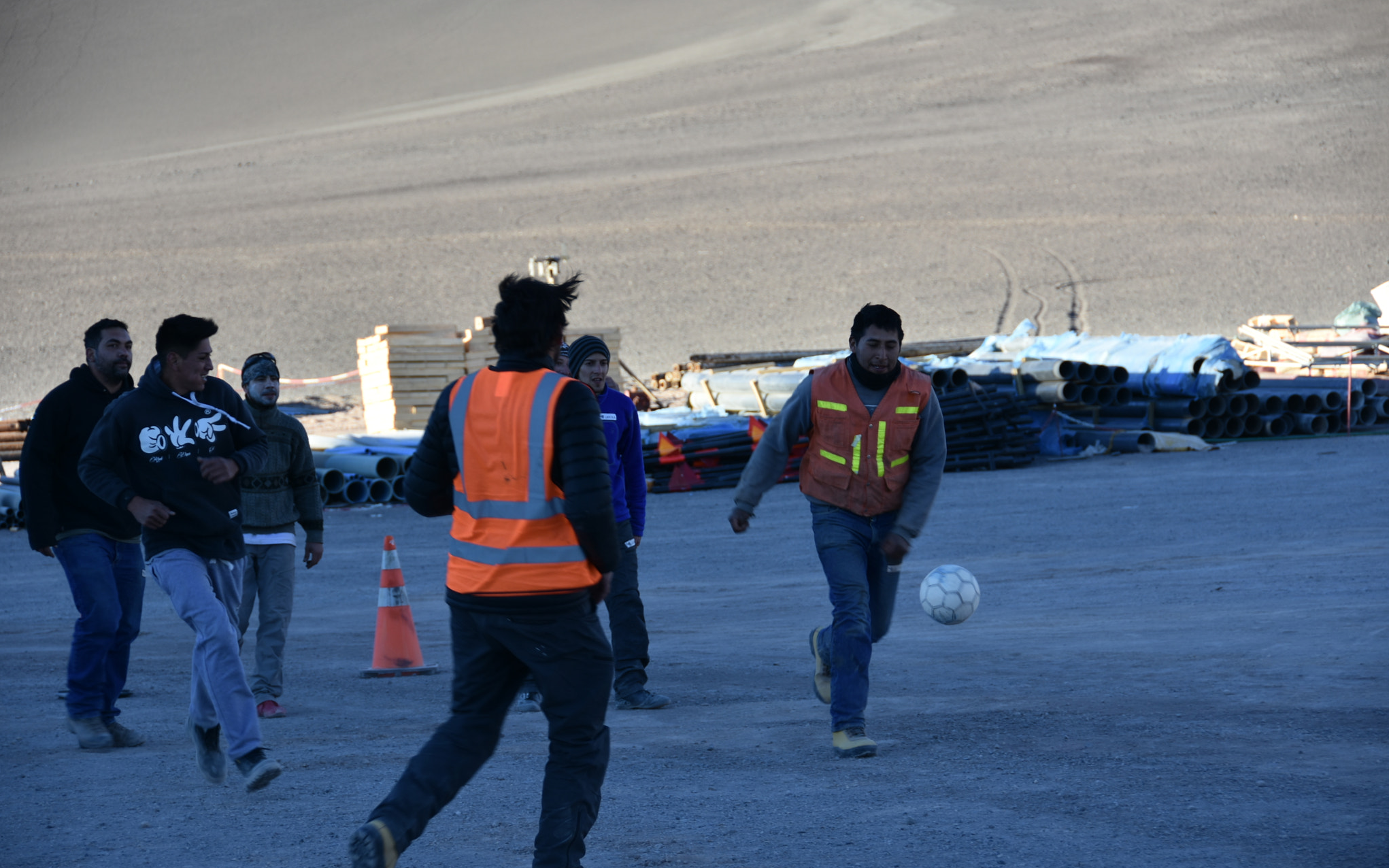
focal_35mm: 138
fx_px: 5224
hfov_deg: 15.1
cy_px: 438
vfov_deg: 9.5
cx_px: 696
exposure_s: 1/125
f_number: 5.3
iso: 100
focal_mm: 90
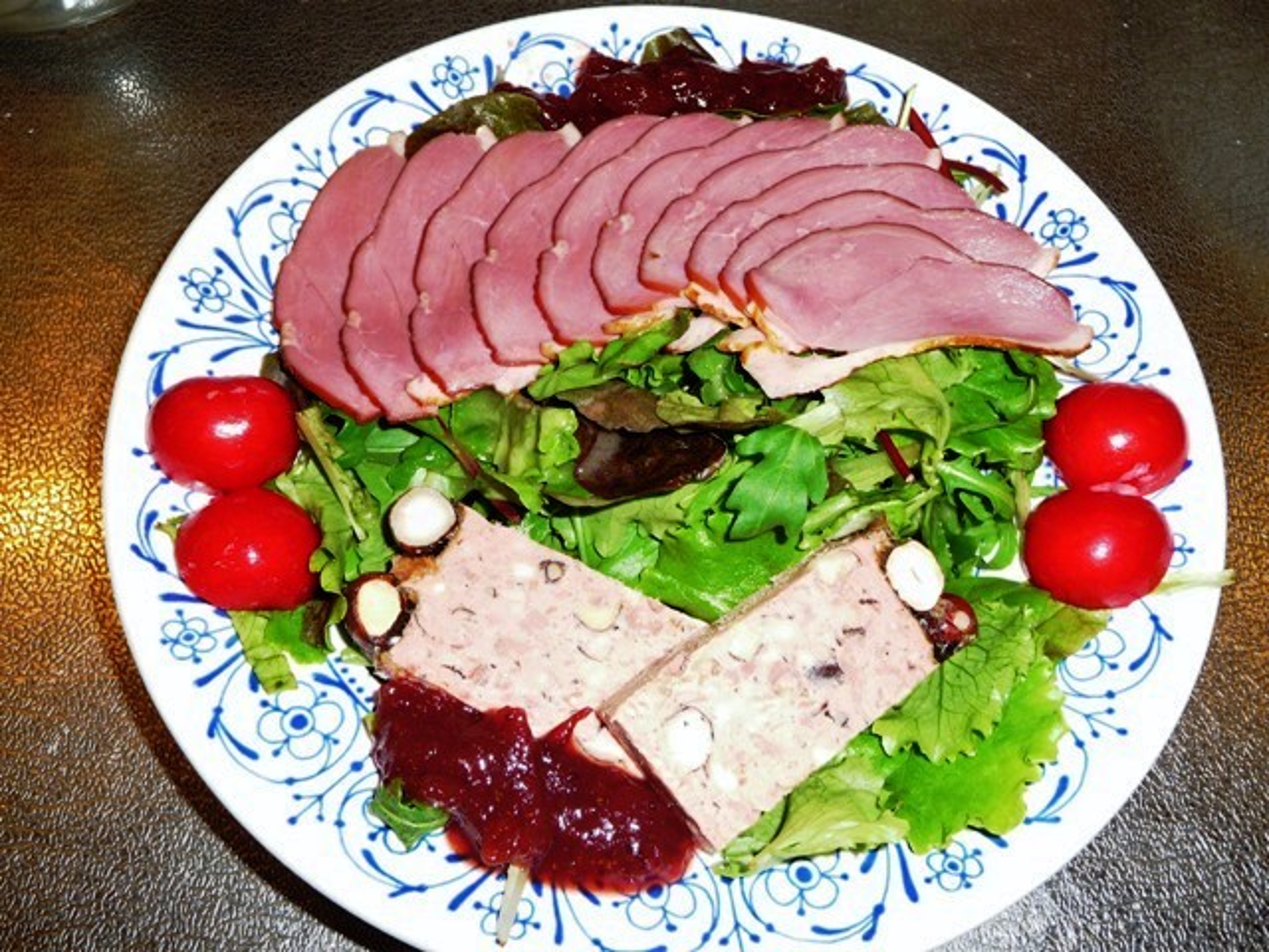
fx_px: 1320
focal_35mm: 36
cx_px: 634
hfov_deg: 51.4
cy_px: 476
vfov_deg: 39.7
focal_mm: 6
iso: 100
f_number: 3.7
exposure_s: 1/30
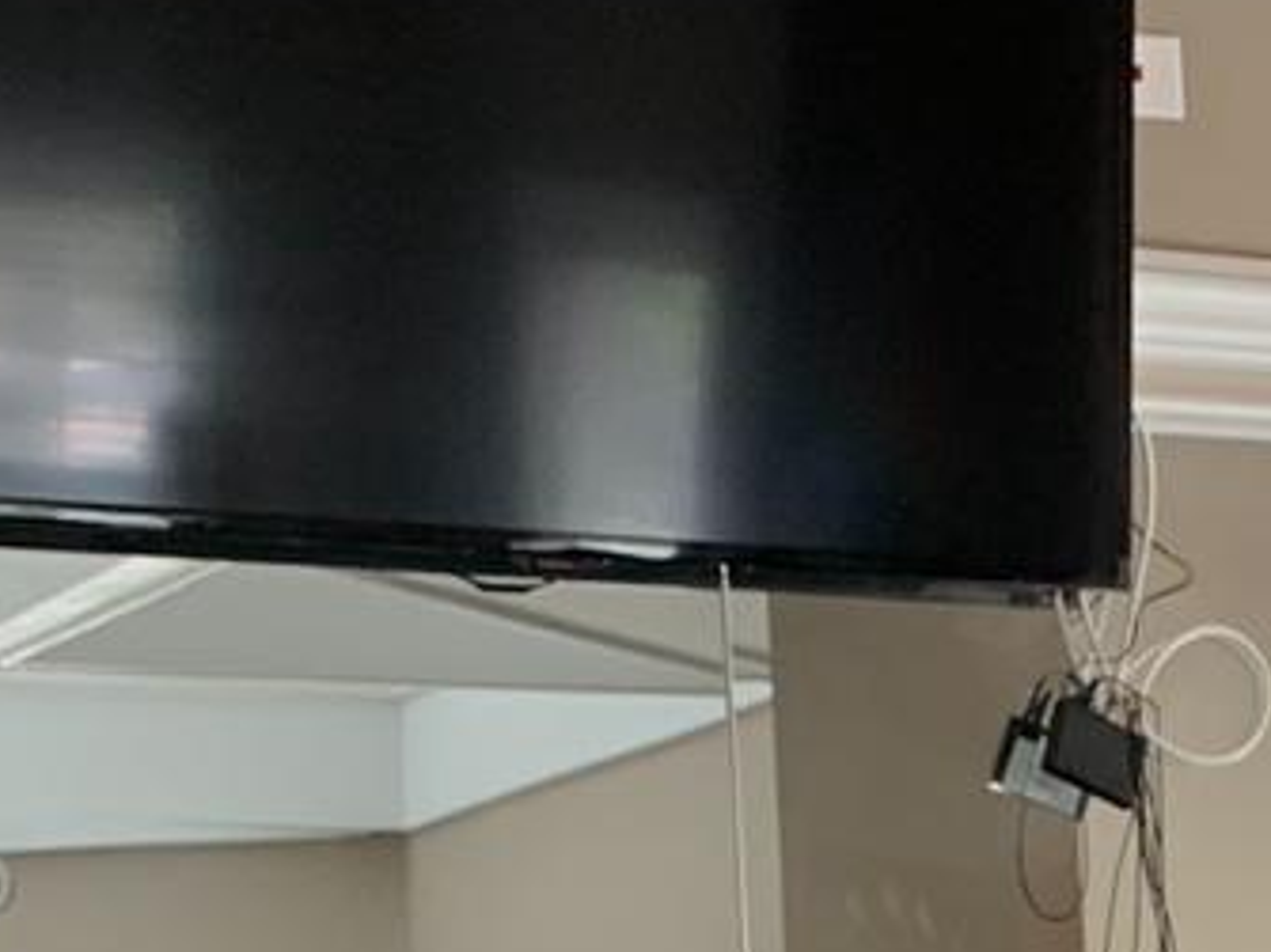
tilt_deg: -7.0
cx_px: 1848
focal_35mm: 159
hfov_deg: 11.9
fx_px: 5836
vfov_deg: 8.4
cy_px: 2374
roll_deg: +0.5
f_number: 1.8
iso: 64
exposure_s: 1/60
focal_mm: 4.25
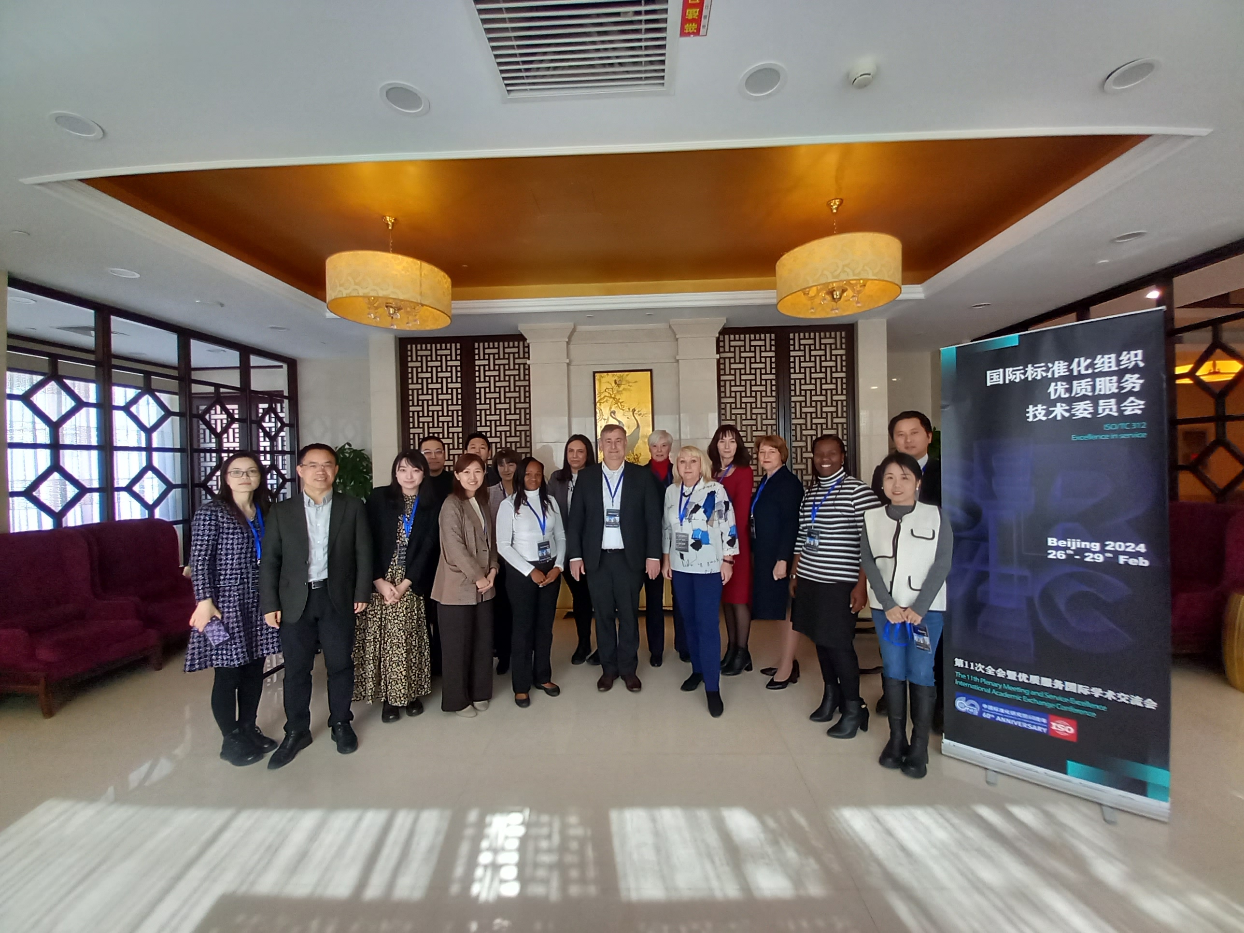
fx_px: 467
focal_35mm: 13
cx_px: 622
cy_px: 466
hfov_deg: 106.2
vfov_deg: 89.9
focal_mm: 1.13
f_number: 2.2
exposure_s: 1/50
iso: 100
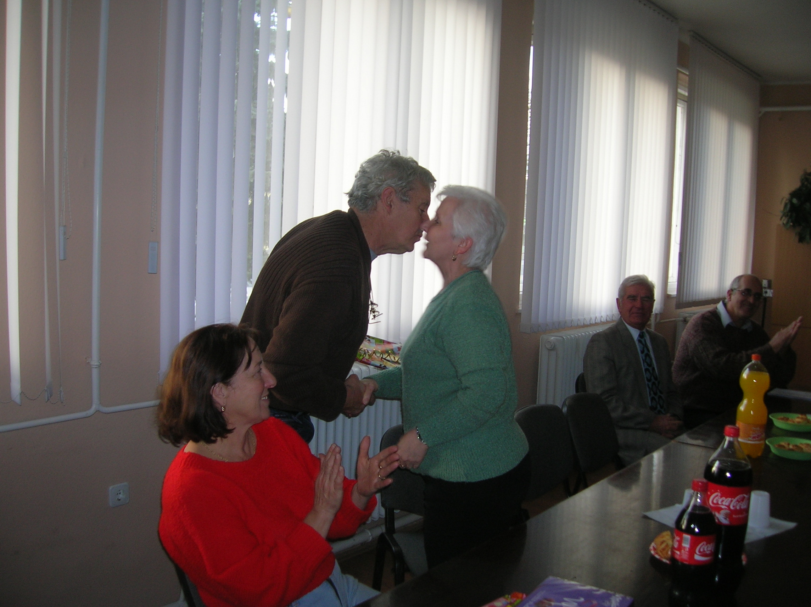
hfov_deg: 54.0
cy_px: 304
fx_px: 796
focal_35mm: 34
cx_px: 406
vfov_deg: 41.7
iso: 50
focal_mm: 5.7
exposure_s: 1/30
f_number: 2.9
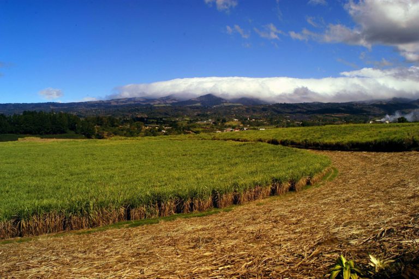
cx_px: 210
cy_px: 140
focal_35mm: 30
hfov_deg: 62.0
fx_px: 349
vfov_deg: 43.6
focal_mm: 20
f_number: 9
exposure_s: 1/160
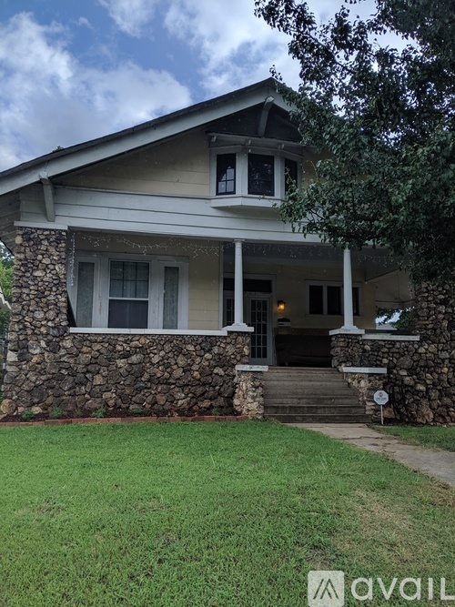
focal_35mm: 27
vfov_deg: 65.3
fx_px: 473
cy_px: 304
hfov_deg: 51.3
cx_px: 228
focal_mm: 4.44
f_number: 1.8
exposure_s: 1/1174
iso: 30
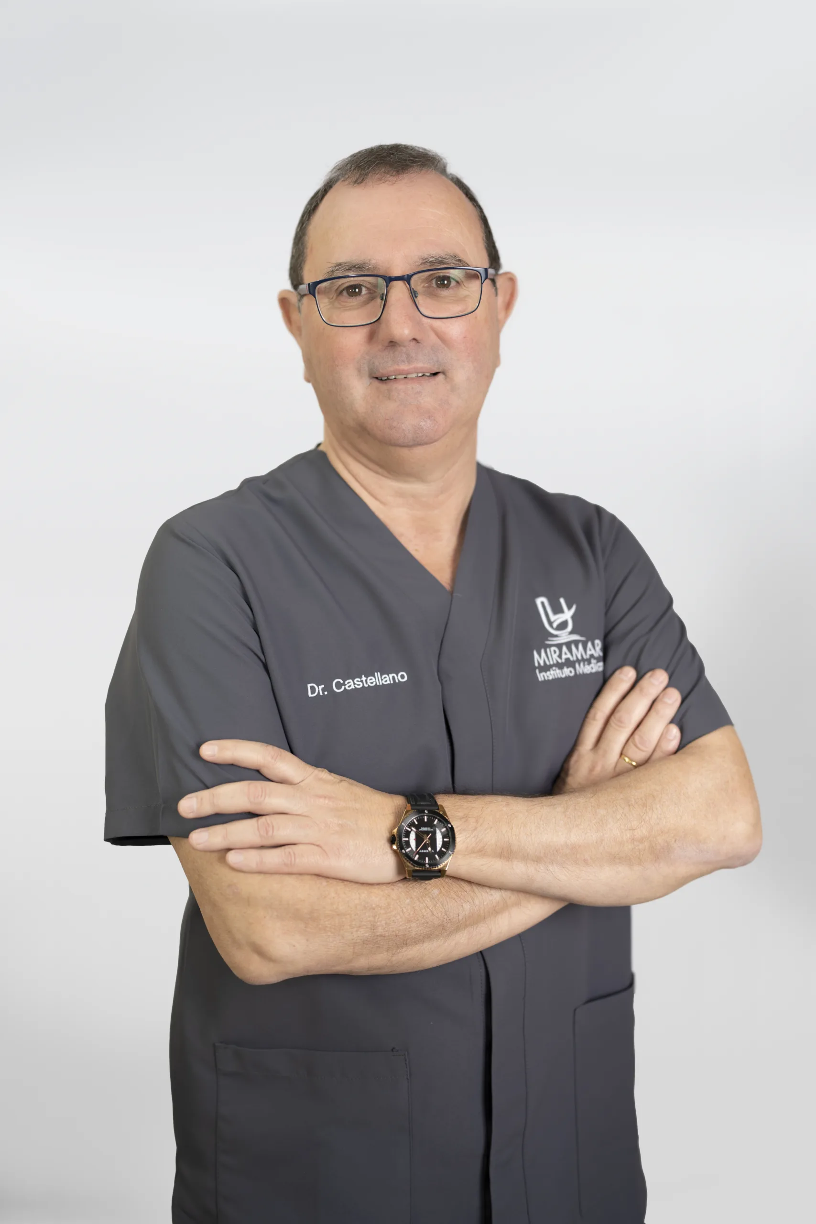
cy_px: 612
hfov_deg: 37.9
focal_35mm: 35
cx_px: 408
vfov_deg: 54.4
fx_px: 1190
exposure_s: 1/100
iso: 50
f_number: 1.8
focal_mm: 35
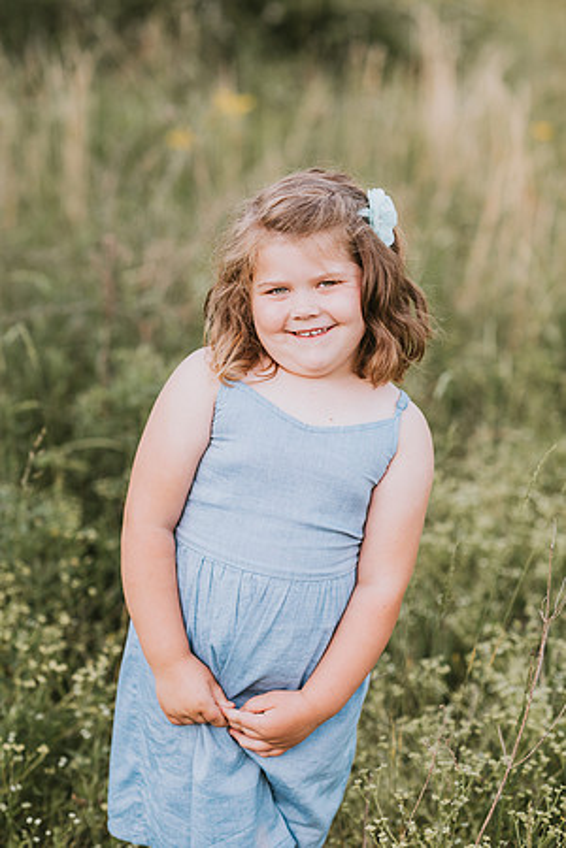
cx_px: 283
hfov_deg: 16.1
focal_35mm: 85
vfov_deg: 23.9
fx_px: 2004
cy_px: 424
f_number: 2.5
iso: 200
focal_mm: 85
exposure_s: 1/320
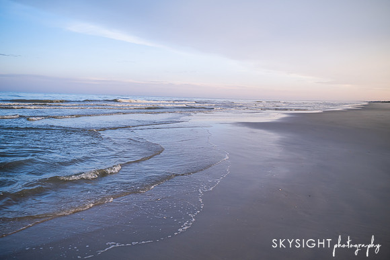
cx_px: 197
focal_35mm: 28
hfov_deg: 64.6
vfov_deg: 45.7
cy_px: 130
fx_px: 308
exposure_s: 1/500
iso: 640
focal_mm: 28
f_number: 2.8
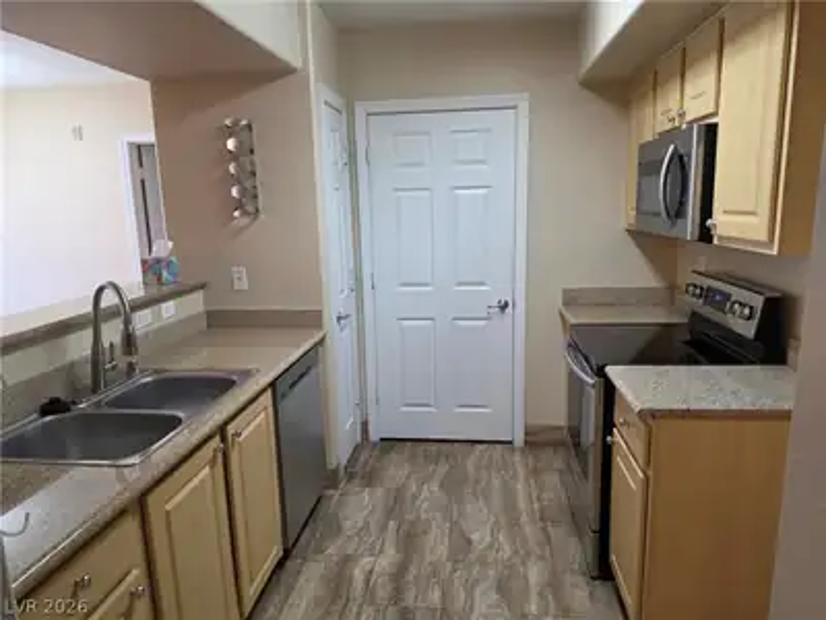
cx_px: 413
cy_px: 310
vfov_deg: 58.9
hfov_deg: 73.9
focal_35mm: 23
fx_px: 549
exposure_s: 1/120
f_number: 1.4
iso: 200
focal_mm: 6.5
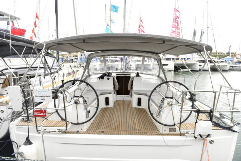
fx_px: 161
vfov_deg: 53.2
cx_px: 120
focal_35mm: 24
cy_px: 80
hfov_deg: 73.7
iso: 200
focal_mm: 24
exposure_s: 1/200
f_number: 5
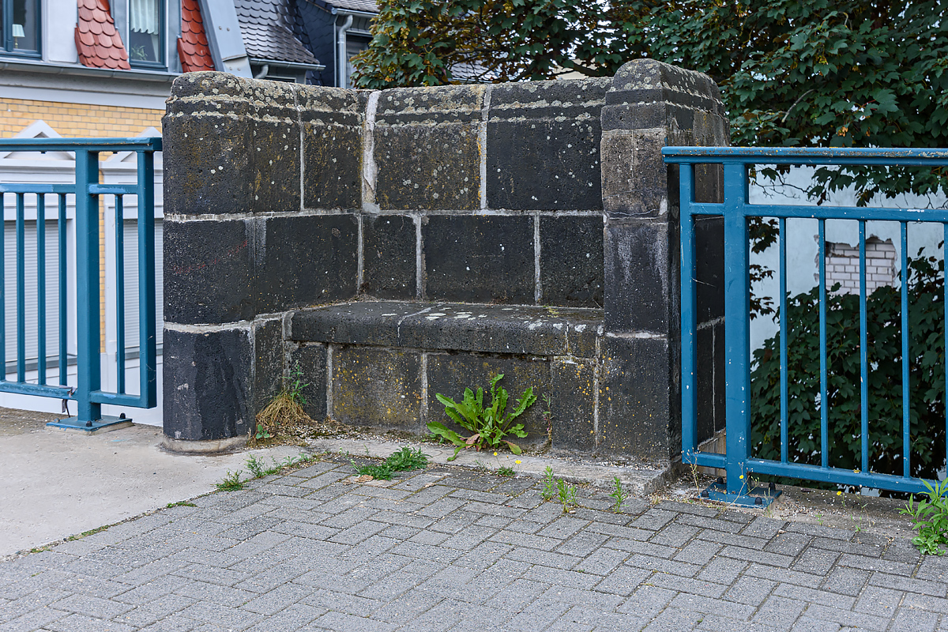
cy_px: 316
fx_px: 987
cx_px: 474
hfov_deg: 51.3
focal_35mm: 38
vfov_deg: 35.5
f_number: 5
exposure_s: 1/320
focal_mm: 25
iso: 200
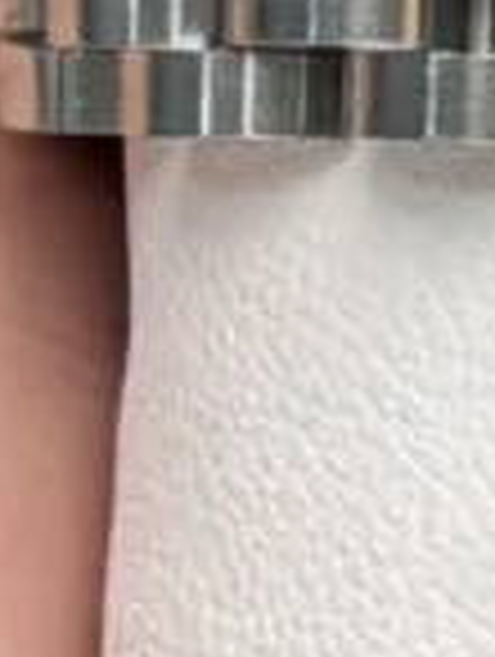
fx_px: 6654
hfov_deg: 4.1
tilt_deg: -65.8
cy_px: -56
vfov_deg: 5.6
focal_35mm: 350
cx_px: 1674
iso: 80
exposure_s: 1/490
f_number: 1.78
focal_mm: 6.76
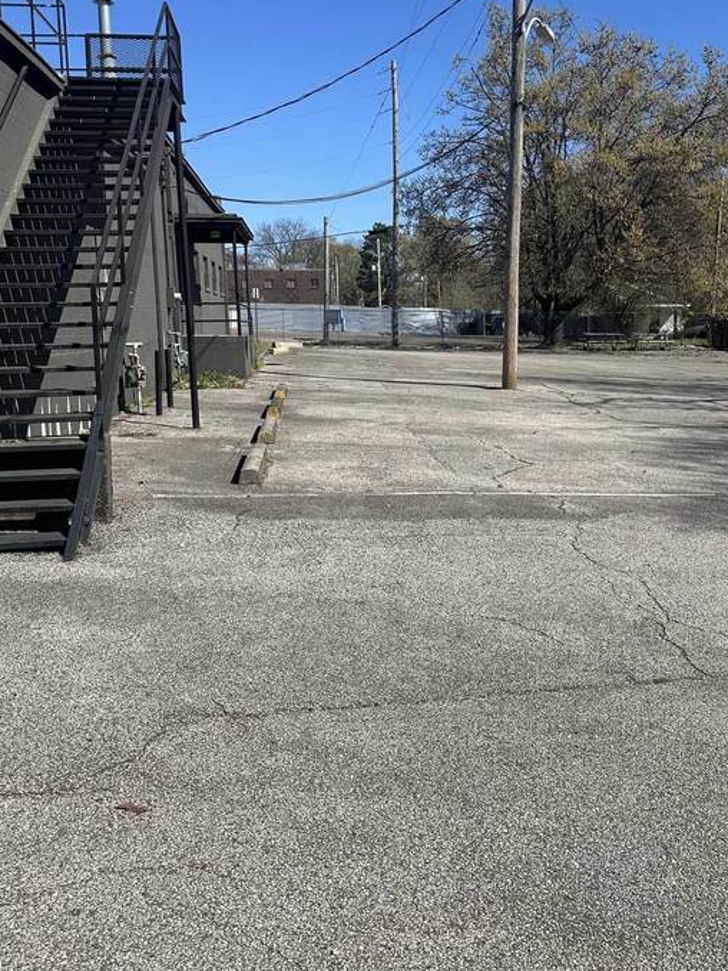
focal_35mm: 34
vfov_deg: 53.8
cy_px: 414
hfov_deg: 41.1
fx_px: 954
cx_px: 497
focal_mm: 6.86
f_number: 1.78
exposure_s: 1/5263
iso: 80
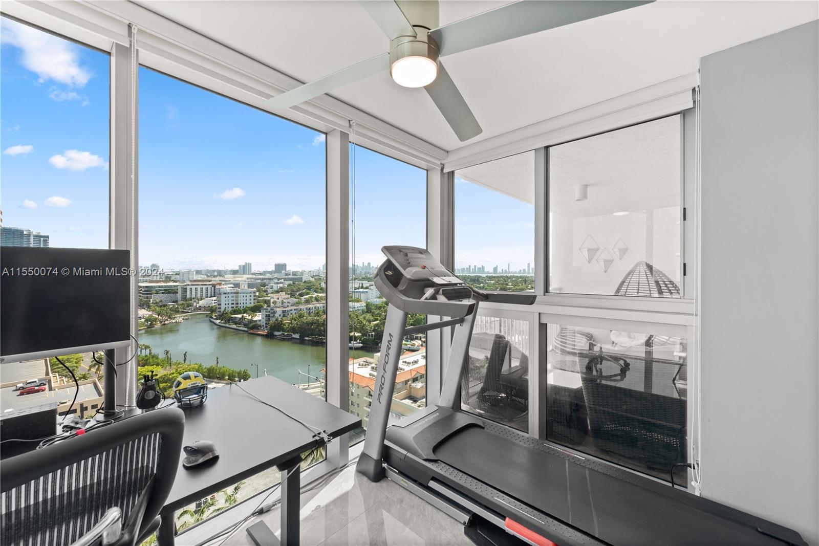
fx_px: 319
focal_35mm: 14
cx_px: 410
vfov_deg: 81.2
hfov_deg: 104.2
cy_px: 273
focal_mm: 14
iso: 250
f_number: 11
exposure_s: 1/8
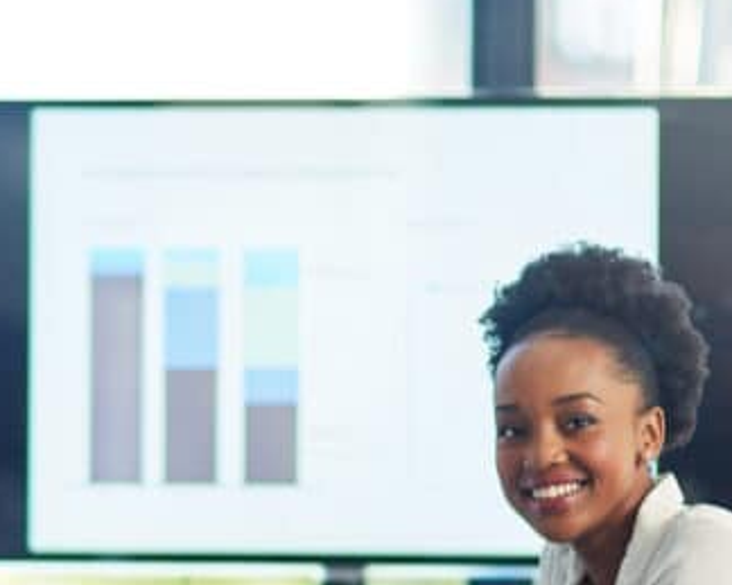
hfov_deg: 7.6
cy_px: 455
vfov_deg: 6.1
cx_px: 9
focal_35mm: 252
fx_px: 5458
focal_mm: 85
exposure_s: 1/160
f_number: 1.8
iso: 250
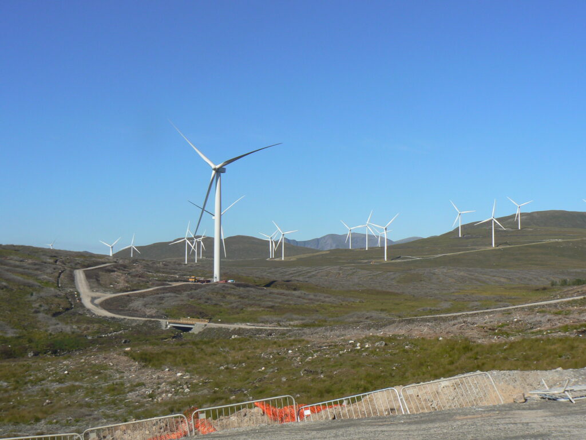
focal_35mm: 46
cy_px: 220
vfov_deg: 31.5
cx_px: 293
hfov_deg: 41.2
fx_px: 779
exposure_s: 1/400
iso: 80
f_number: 7.1
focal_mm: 7.7
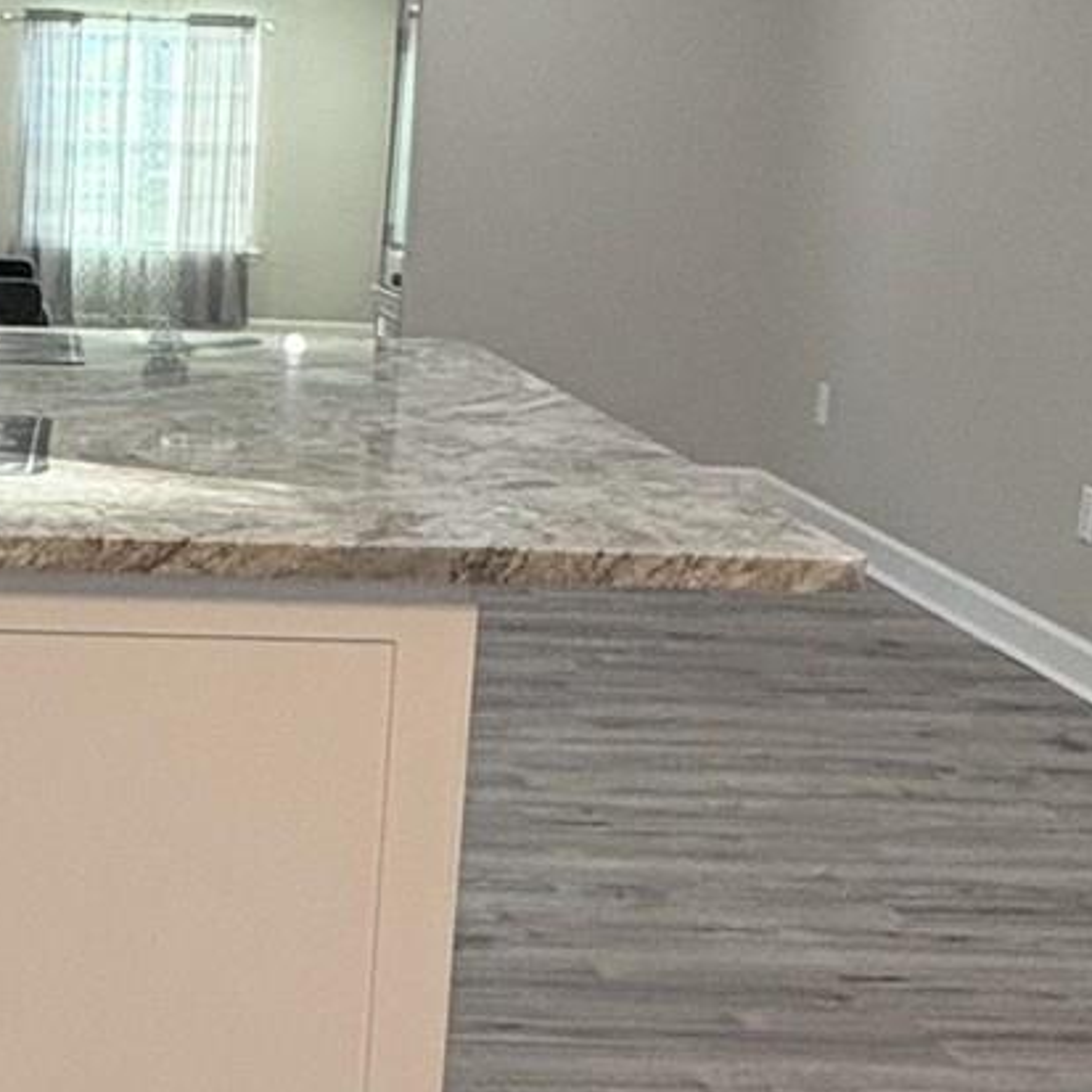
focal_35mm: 69
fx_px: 2463
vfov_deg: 24.9
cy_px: 674
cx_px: 0
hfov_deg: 23.9
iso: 320
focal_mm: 2.22
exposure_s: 1/120
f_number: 2.2
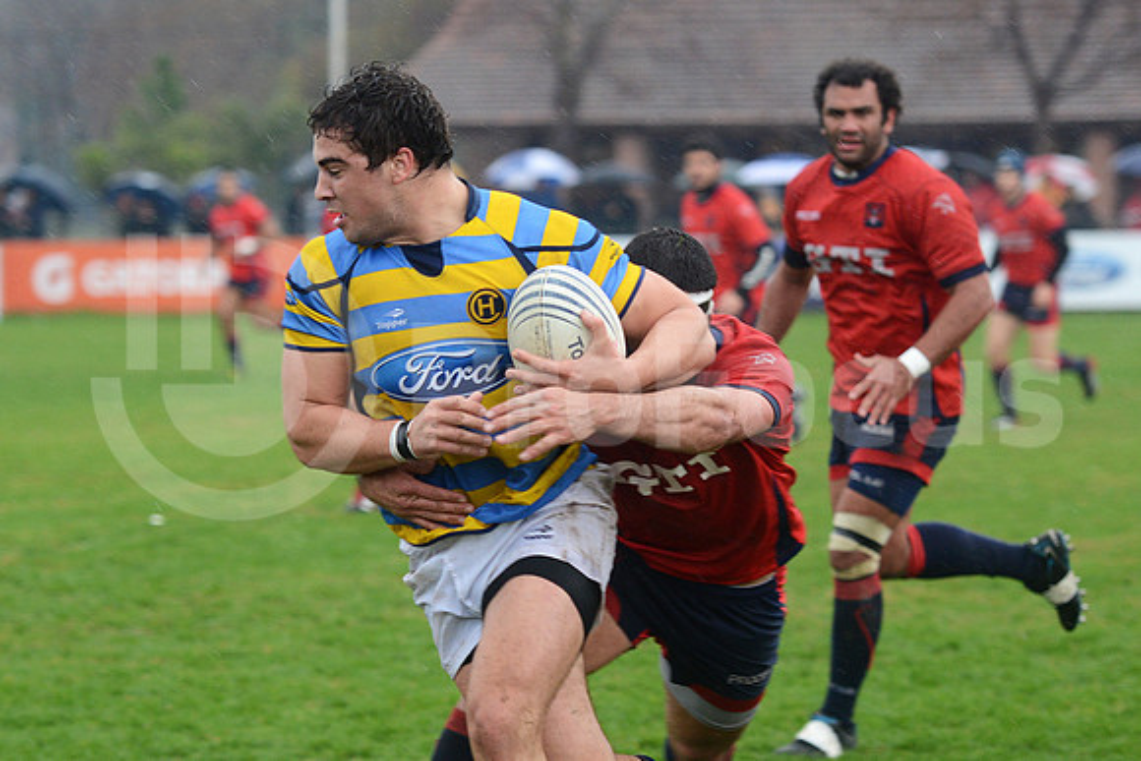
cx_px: 570
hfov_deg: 20.8
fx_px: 3107
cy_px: 380
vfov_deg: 14.0
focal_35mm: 98
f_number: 2.8
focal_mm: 98
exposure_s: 1/500
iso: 1000
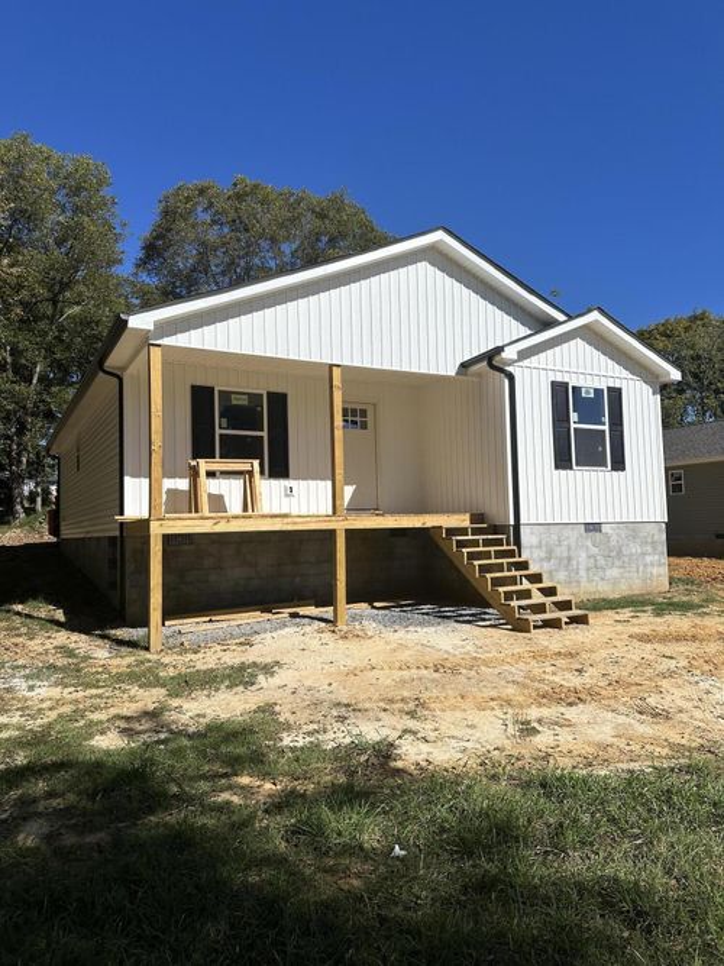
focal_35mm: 24
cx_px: 362
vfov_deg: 71.6
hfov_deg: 56.8
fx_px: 670
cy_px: 483
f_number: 1.78
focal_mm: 6.86
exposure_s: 1/7576
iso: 80
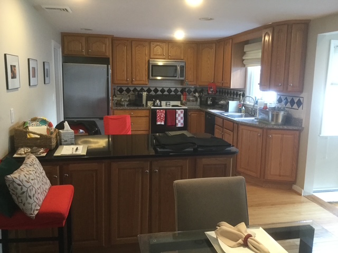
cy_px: 126
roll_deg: -1.2
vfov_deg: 45.4
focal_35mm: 31
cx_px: 169
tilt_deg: -8.9
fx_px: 303
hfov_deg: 58.4
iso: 160
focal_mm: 3.3
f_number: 2.4
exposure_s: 1/30
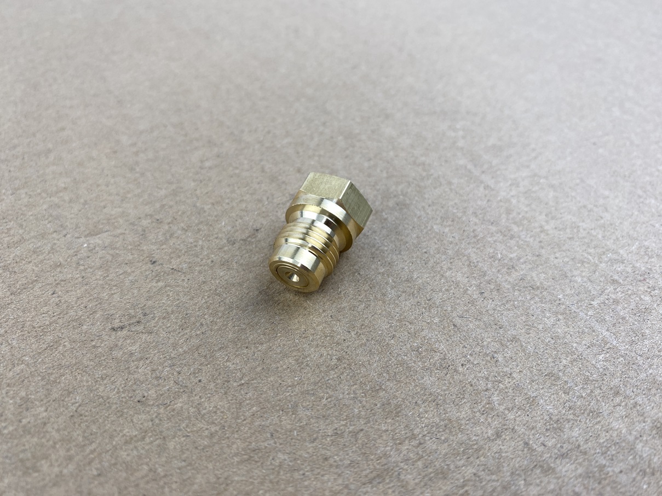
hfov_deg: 69.4
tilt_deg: -45.0
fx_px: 478
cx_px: 331
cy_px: 248
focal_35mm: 25
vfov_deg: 54.9
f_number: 1.8
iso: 32
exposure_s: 1/101
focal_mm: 4.25
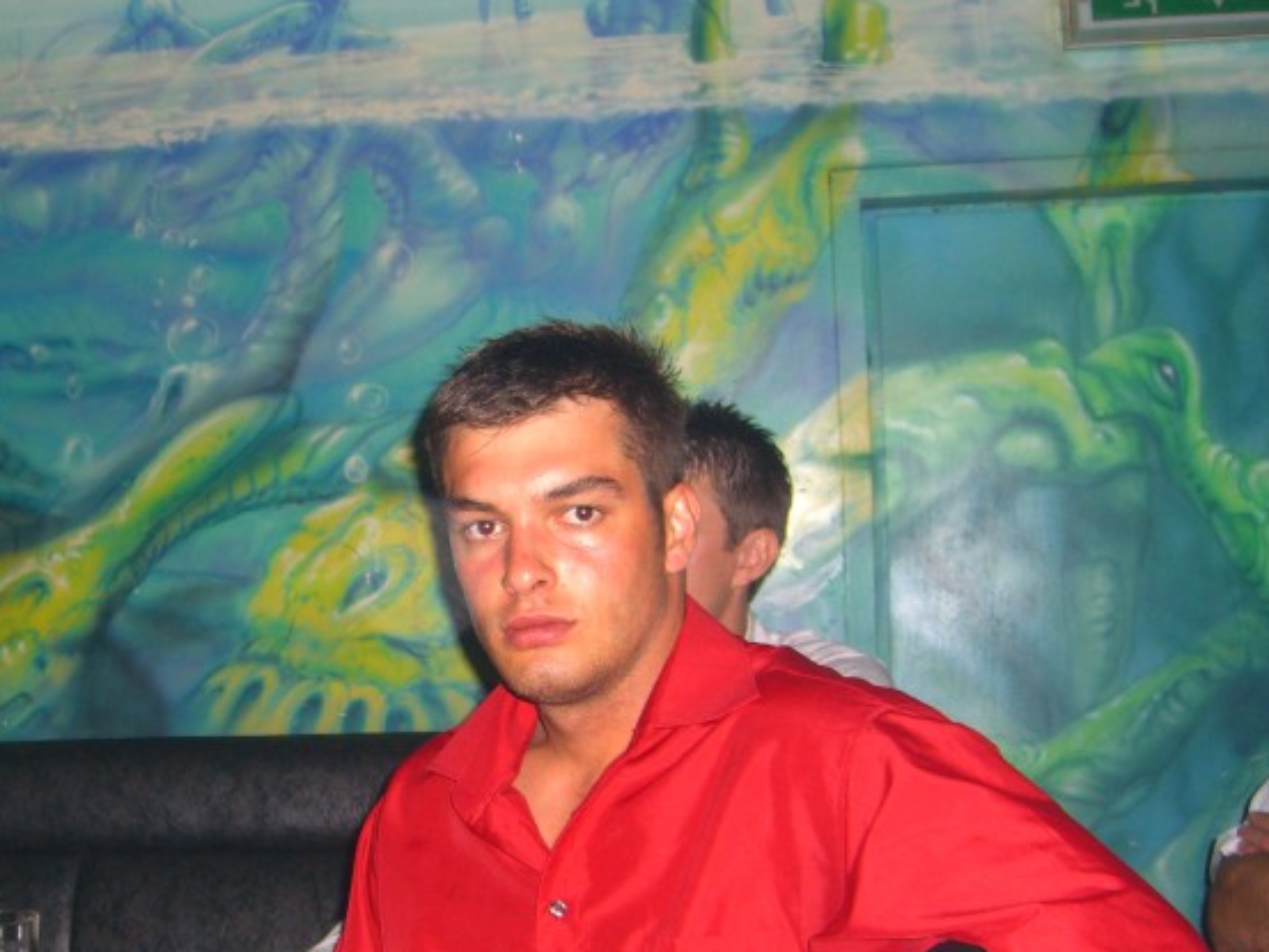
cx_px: 406
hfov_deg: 34.6
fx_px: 2017
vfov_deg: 26.4
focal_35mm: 55
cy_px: 668
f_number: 2.8
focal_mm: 7.9
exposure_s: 1/60
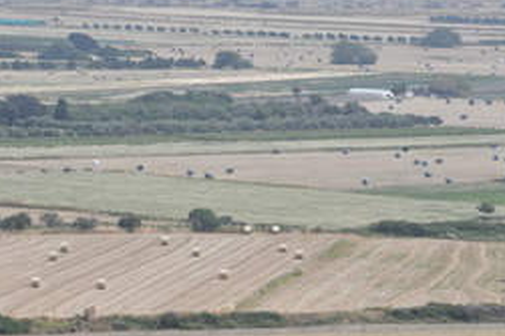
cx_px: 213
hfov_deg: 6.5
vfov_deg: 4.3
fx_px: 4430
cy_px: 214
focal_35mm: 316
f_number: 9
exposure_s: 1/800
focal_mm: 120
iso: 250
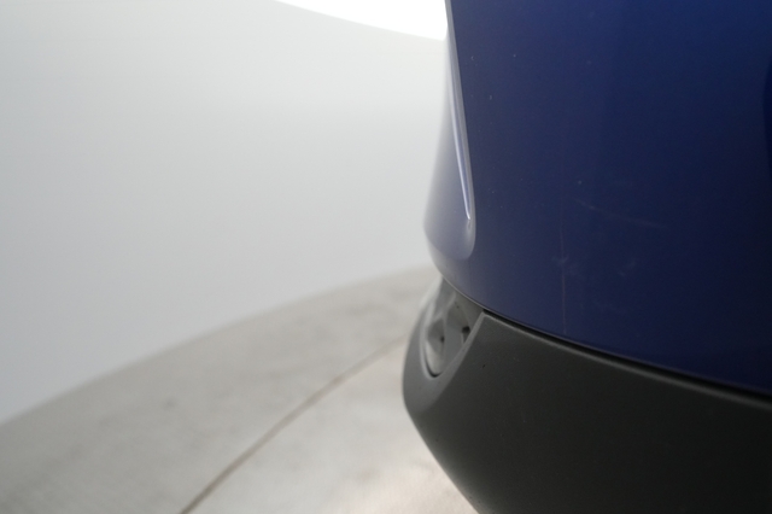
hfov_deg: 65.5
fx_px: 600
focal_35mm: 28
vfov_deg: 46.4
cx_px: 386
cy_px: 257
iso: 4000
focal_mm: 28
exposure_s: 1/100
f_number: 5
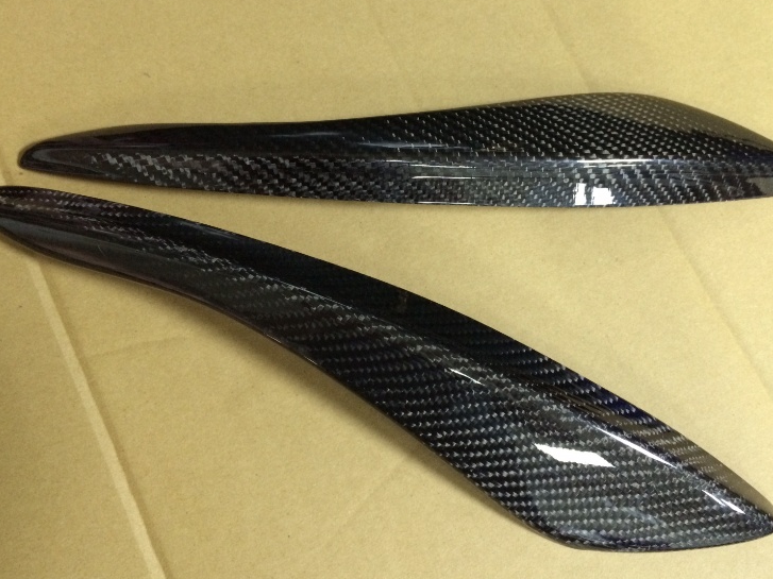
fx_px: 737
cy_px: 277
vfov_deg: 42.9
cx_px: 390
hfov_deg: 55.4
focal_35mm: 33
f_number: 2.2
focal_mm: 4.12
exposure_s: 1/15
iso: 320
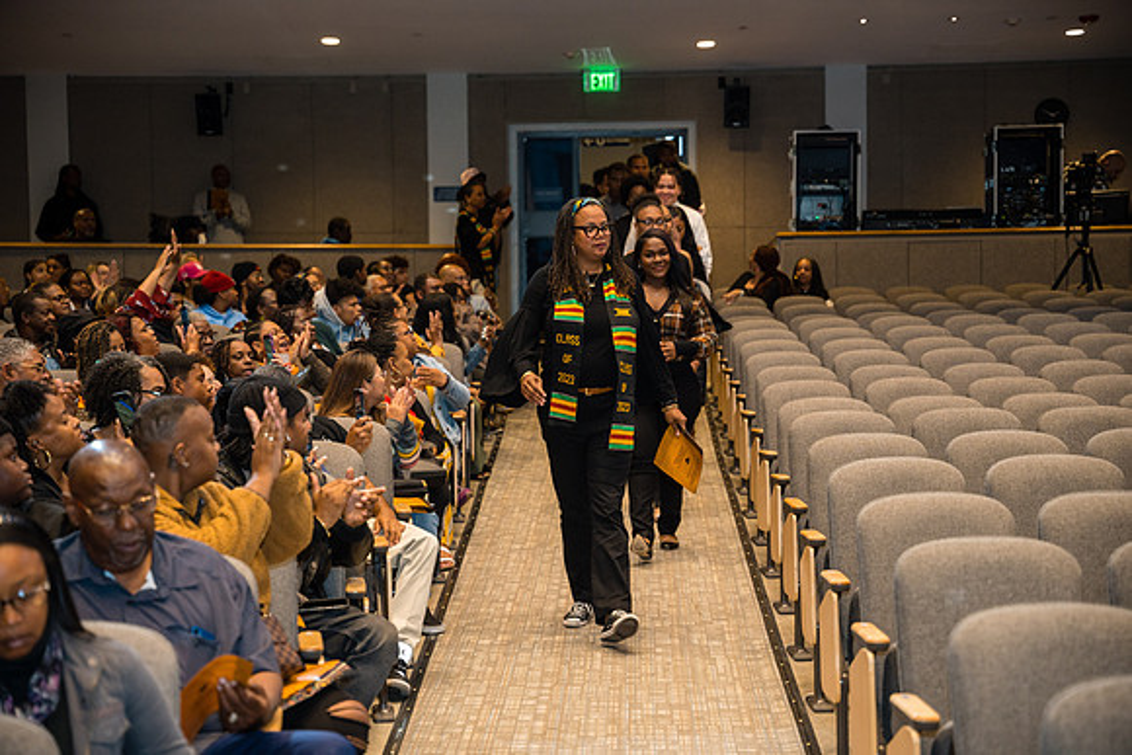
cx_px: 566
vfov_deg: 20.1
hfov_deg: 29.8
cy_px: 378
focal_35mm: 68
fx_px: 2126
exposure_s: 1/250
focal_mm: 67.6
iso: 1250
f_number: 2.8
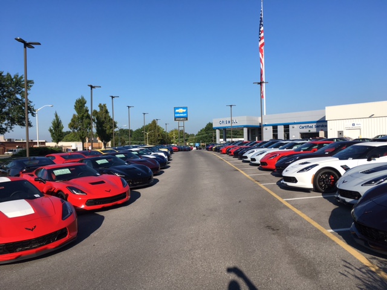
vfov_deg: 48.2
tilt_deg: +3.0
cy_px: 145
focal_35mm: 29
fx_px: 324
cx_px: 194
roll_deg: +0.8
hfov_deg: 61.7
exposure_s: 1/1425
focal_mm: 4.15
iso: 25
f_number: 2.2
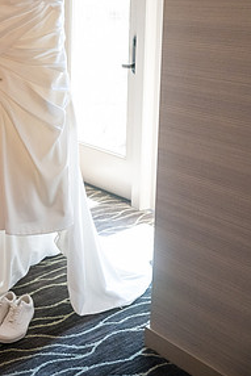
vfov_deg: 35.2
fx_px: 574
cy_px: 82
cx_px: 71
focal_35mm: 55
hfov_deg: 24.4
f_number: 4
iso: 5000
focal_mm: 35
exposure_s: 1/320
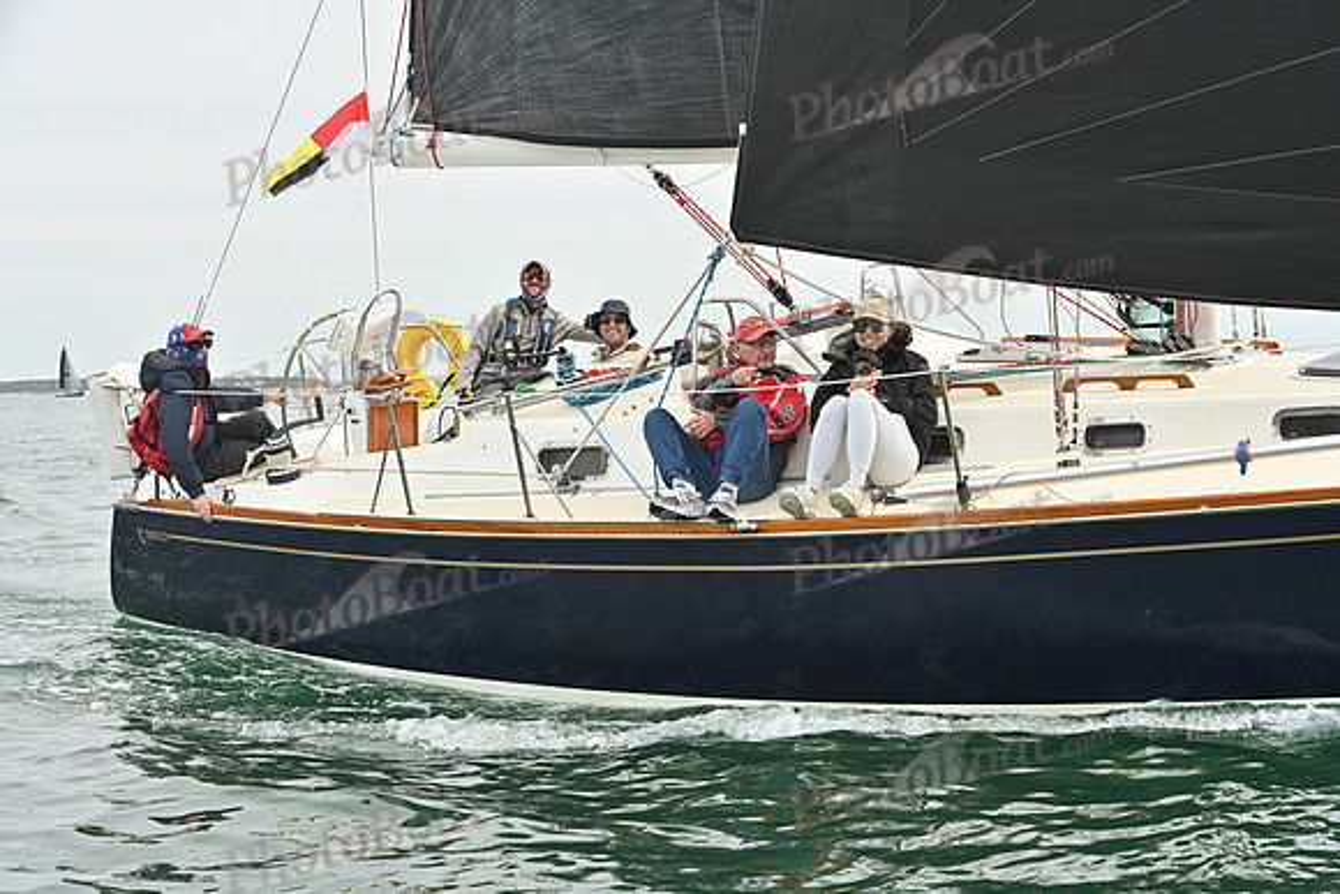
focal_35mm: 70
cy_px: 447
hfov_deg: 28.8
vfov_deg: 19.5
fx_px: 2606
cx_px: 670
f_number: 8
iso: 320
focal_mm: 70
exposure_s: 1/800
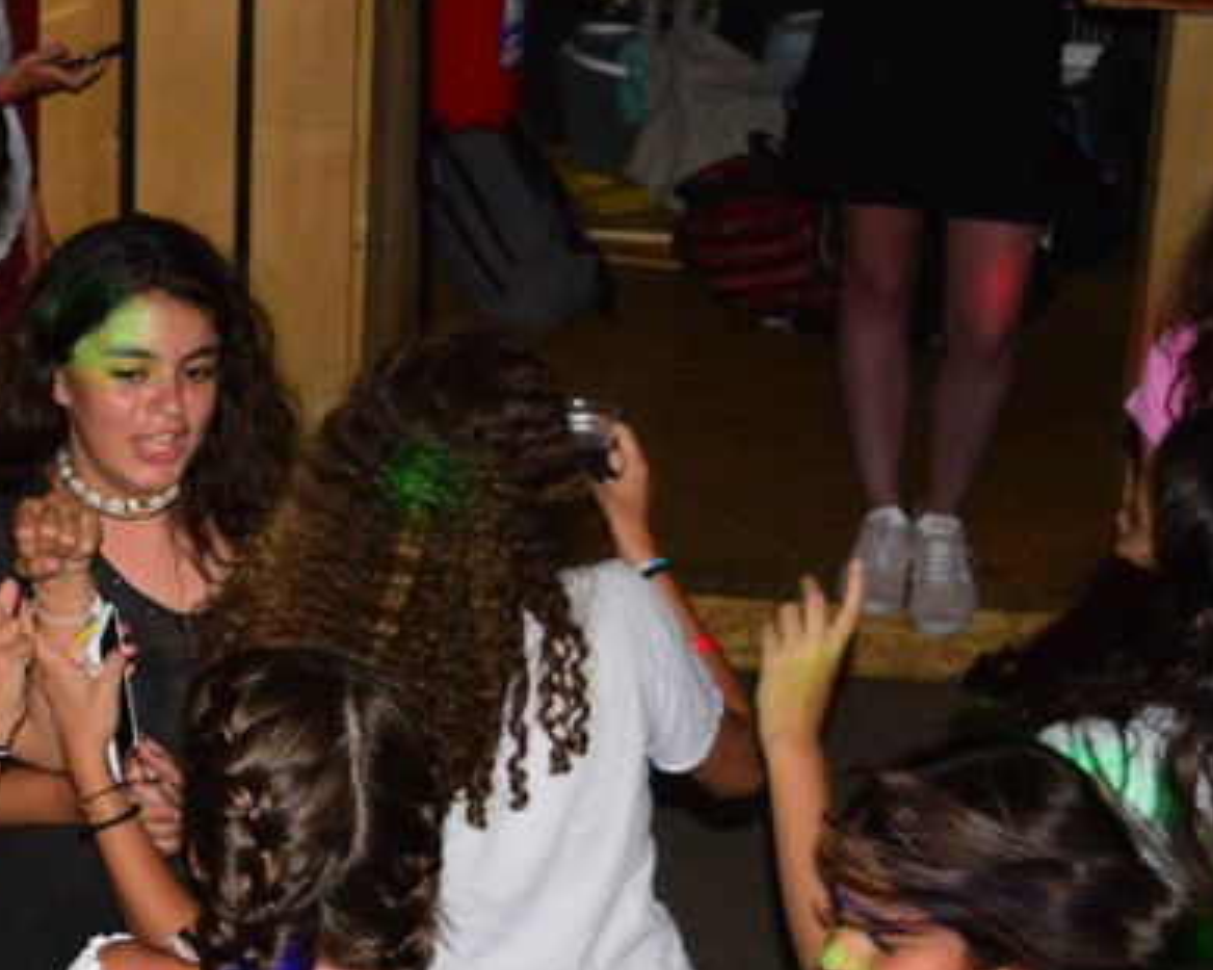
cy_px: 775
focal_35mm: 126
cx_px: -50
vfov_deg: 12.2
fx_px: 4522
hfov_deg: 15.0
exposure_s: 1/200
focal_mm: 34
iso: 3200
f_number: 4.5
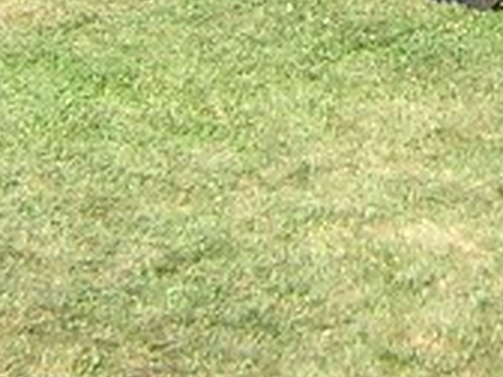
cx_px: 464
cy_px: -374
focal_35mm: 171
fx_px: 2485
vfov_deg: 8.3
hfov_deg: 11.5
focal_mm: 4.7
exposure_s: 1/322
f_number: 2.6
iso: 100
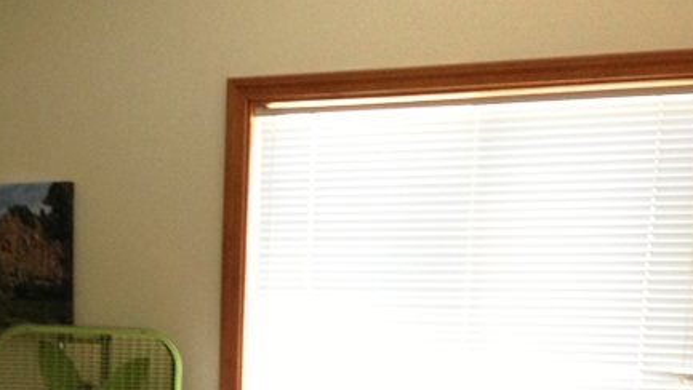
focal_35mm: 85
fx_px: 1563
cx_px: 115
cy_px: 505
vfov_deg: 13.7
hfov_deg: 24.5
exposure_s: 1/20
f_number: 2.4
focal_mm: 4.13
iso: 125
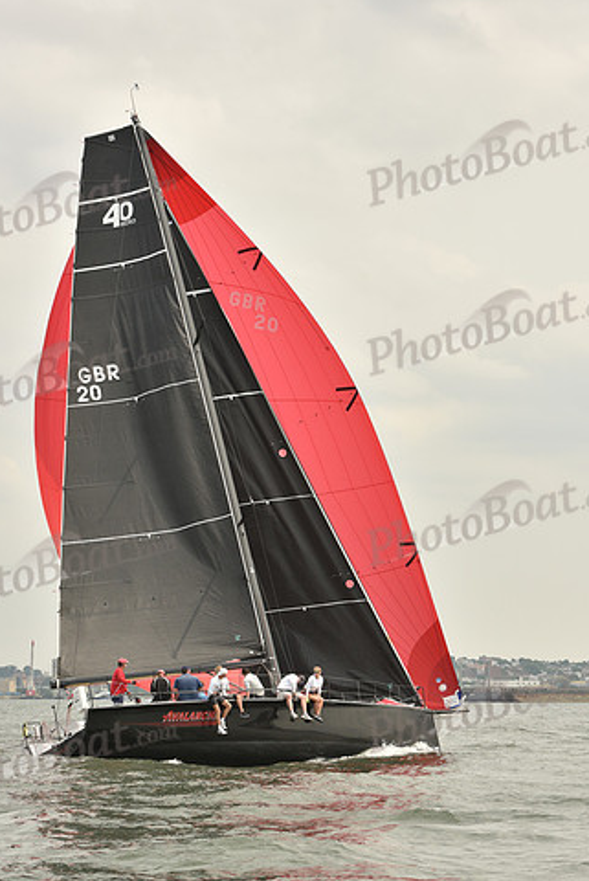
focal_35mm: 99
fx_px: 2424
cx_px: 272
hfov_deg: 13.9
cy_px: 450
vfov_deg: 20.6
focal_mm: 82
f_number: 8
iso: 250
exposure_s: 1/640
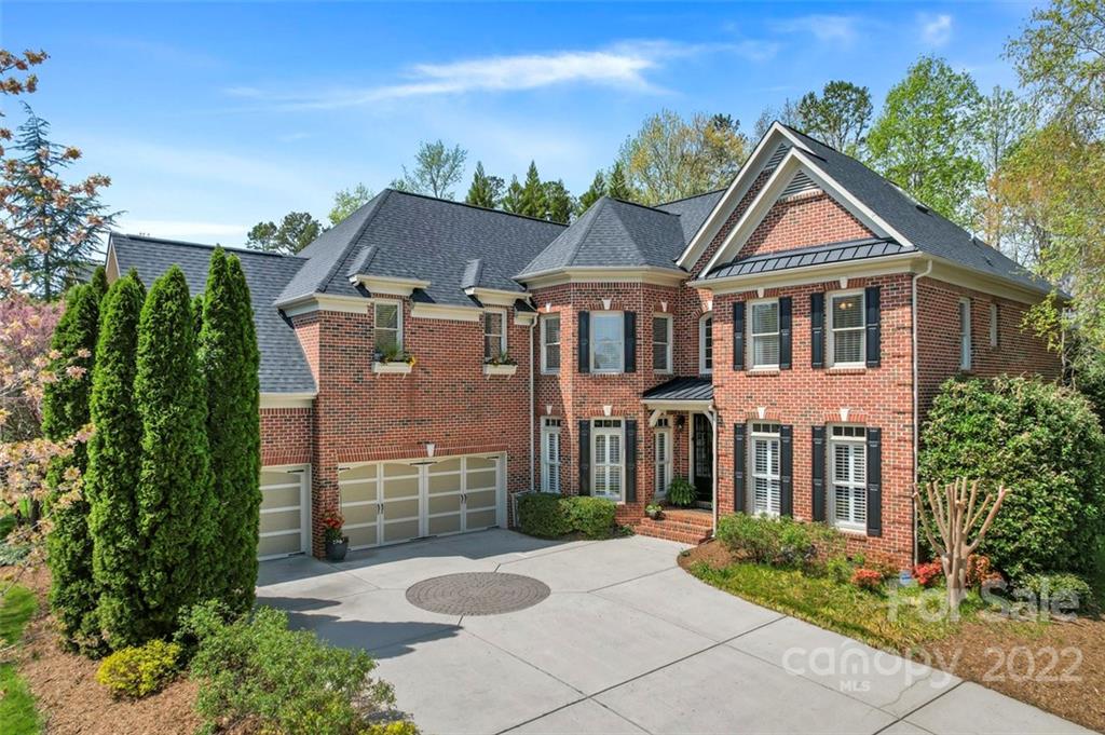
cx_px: 552
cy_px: 368
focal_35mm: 22
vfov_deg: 57.1
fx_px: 675
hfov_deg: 78.6
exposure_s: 1/2000
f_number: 2.8
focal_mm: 8.38
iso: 110
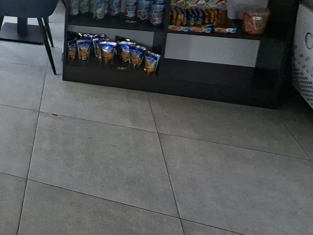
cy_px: -8
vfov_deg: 32.6
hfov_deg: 31.6
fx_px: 362
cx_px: -123
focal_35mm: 40
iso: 40
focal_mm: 1.74
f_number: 2.2
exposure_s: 1/201
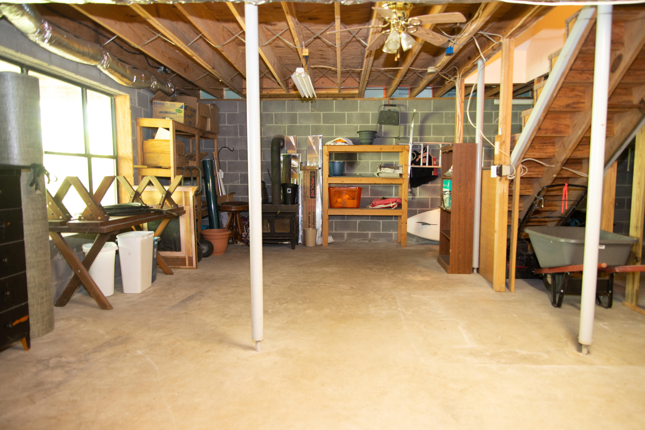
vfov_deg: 53.2
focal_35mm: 24
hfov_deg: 73.7
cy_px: 215
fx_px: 430
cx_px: 322
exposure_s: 1/6
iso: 400
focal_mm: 24
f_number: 14
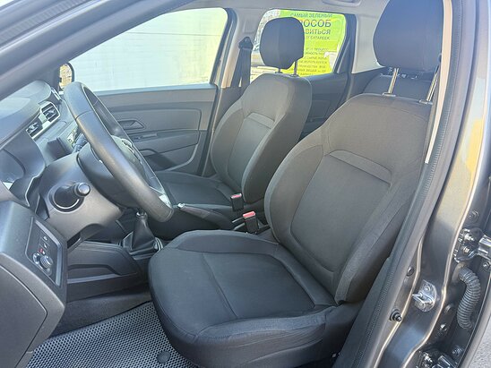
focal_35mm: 24
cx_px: 246
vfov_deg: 56.8
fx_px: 340
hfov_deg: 71.6
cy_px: 184
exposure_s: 1/130
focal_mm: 6.76
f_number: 1.78
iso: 200
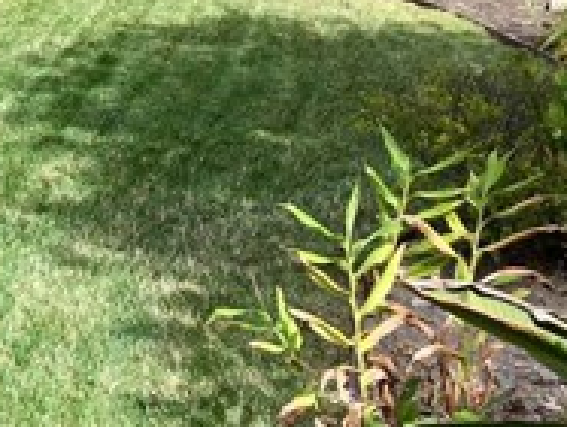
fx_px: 1625
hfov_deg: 18.6
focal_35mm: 99
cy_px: -9
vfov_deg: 14.7
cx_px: -143
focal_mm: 4.15
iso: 25
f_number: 2.2
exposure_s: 1/761
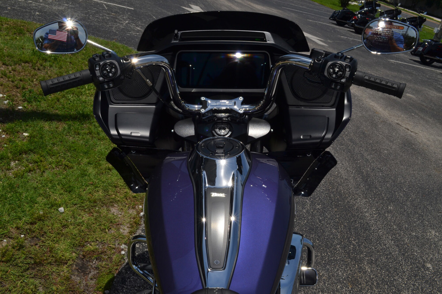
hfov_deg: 53.1
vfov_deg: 36.9
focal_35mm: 36
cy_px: 147
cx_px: 221
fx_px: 442
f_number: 16
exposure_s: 1/200
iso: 100
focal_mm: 24
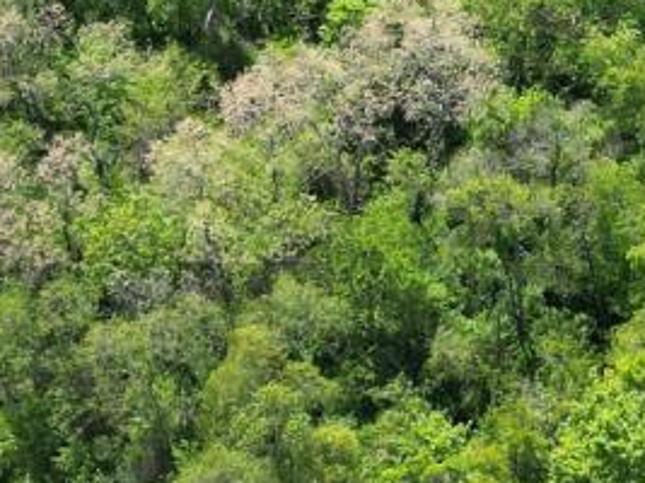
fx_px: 2514
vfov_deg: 10.9
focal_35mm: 135
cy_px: 30
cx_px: 589
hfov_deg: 14.5
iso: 100
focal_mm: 6.72
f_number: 1.7
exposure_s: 1/1250
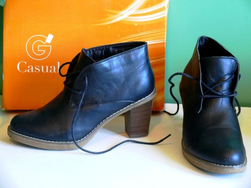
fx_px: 602
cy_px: 94
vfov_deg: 17.8
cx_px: 126
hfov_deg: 23.6
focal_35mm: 83
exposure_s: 1/15
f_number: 3.2
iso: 200
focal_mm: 17.5
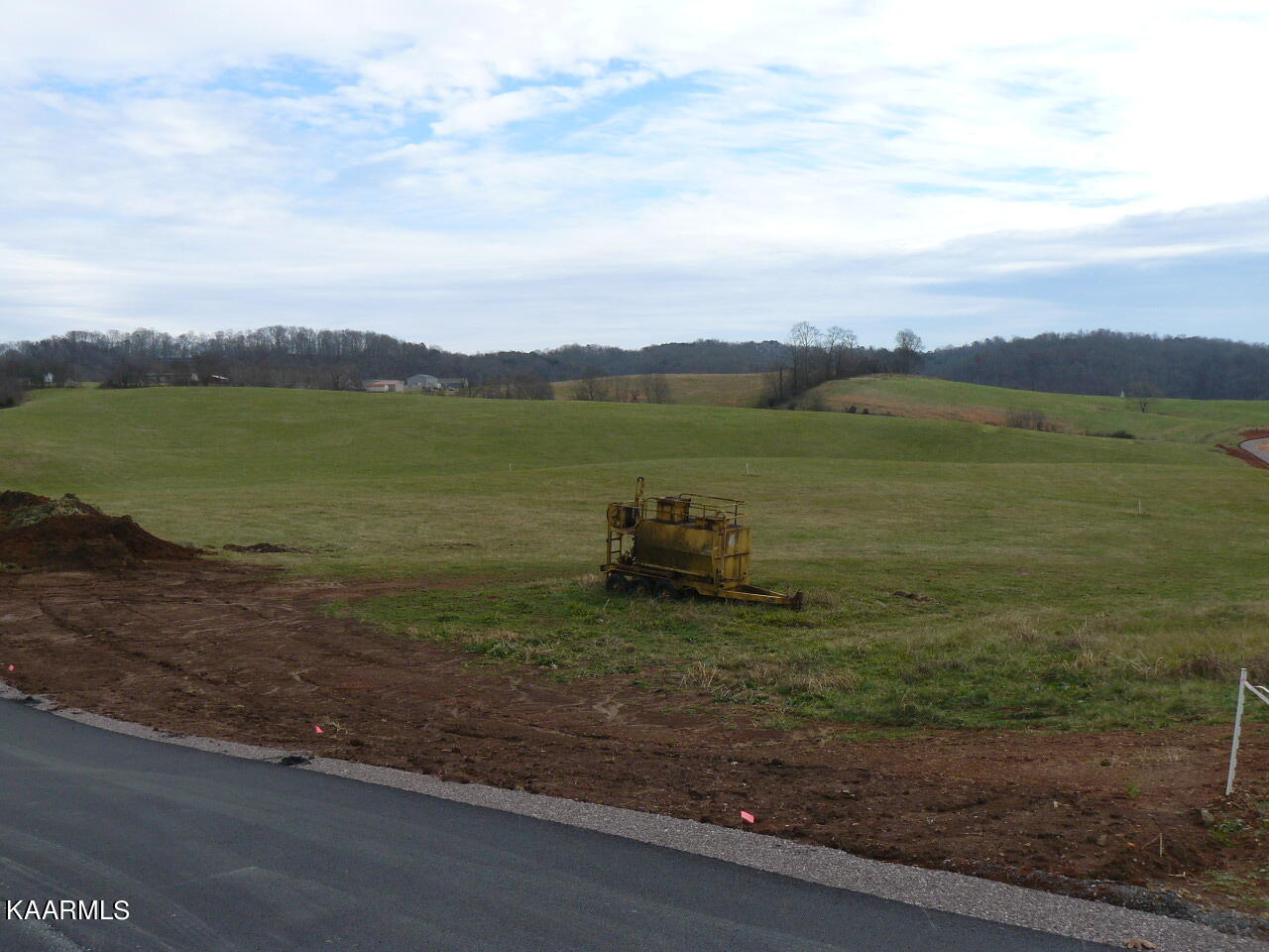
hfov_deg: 51.4
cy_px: 476
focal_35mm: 36
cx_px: 634
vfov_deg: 39.7
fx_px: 1320
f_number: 5.6
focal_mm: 6
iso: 100
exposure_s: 1/320
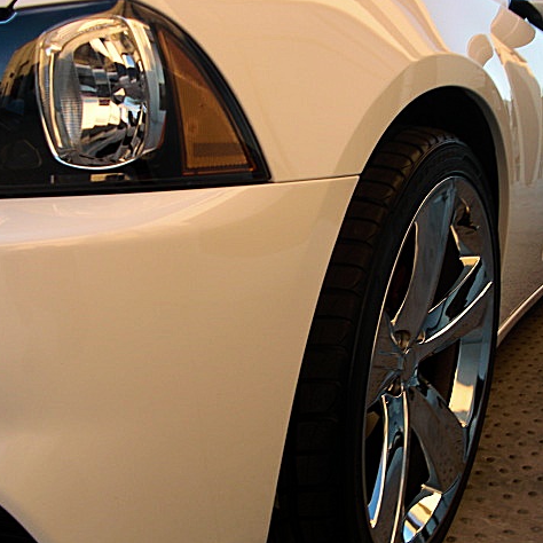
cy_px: 272
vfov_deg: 39.2
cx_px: 281
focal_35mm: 43
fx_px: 763
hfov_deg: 39.2
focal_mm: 6.3
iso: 50
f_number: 2.8
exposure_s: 1/80
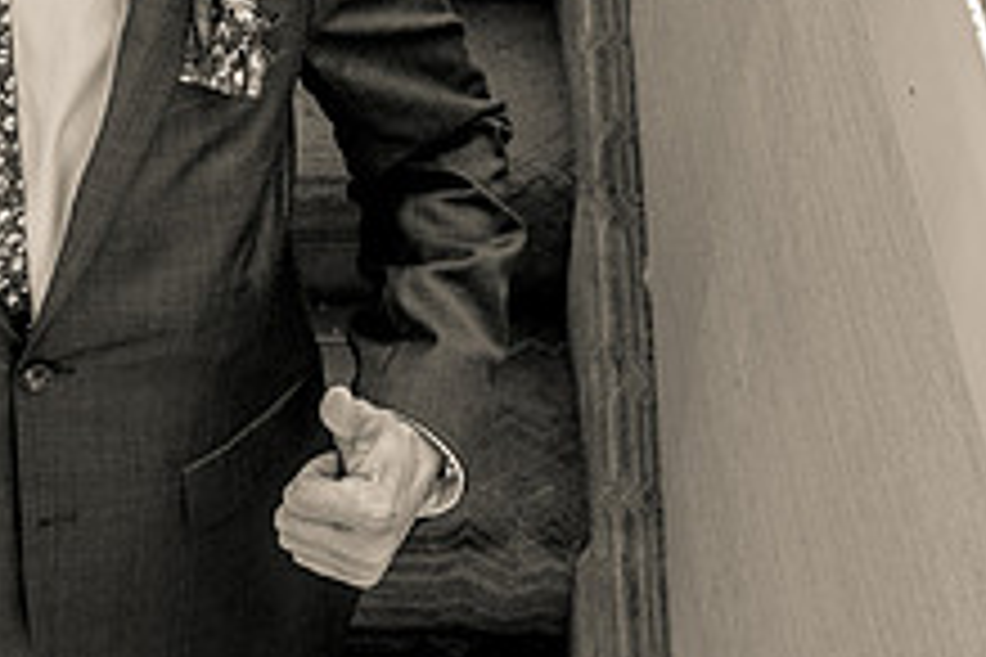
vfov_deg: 12.8
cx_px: 27
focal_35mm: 106
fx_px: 2903
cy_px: 11
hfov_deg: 18.8
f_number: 5
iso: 320
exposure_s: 1/80
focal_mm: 40
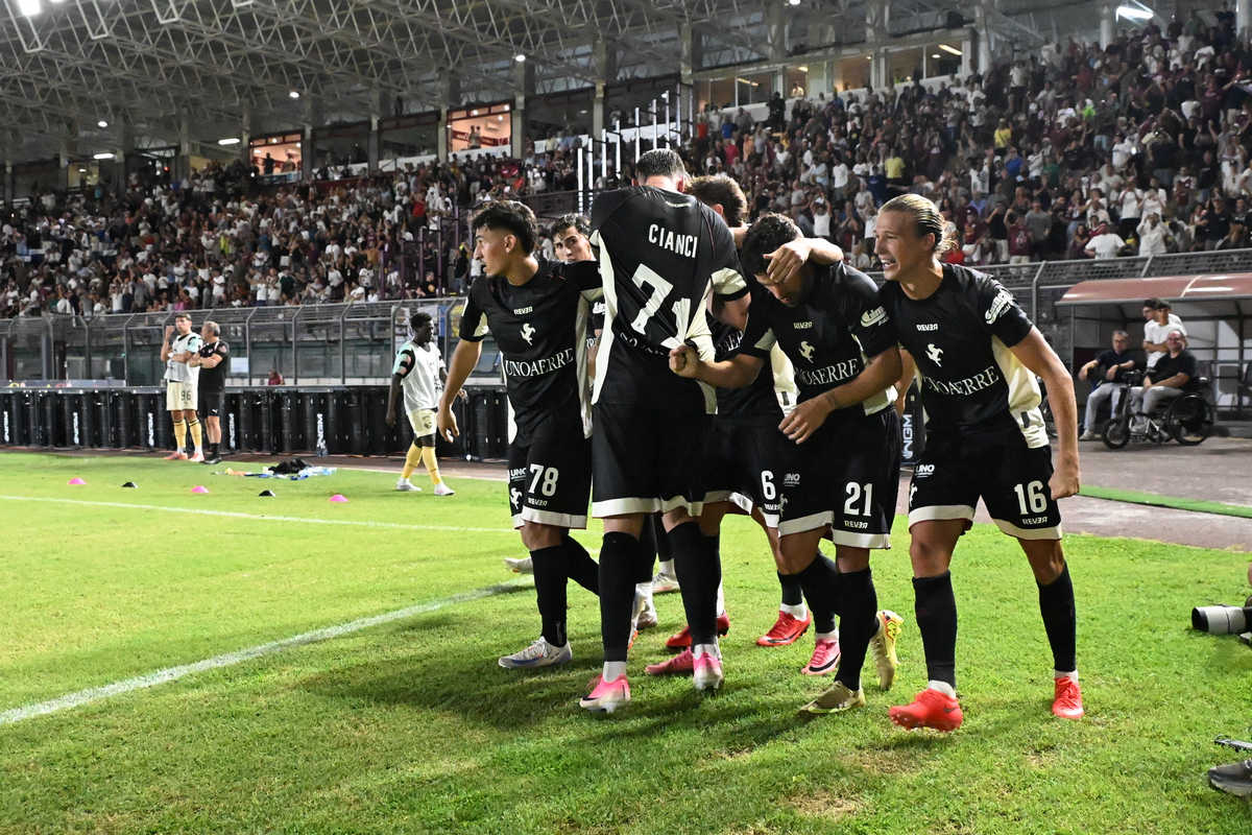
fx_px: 1356
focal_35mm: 39
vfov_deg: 34.2
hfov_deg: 49.6
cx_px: 626
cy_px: 418
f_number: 4.2
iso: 22800
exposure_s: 1/1000
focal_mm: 26.5
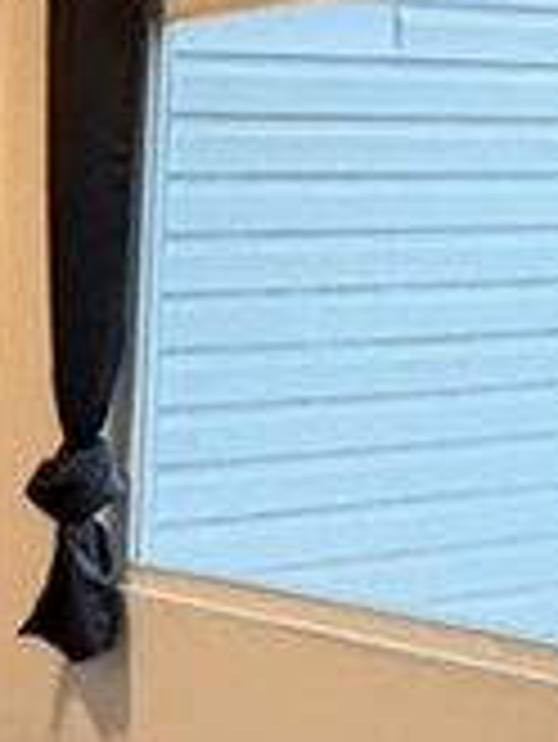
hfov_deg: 15.2
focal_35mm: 87
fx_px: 1867
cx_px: -382
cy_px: 544
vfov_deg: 22.3
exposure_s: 1/60
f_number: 2.2
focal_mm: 2.22
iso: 320
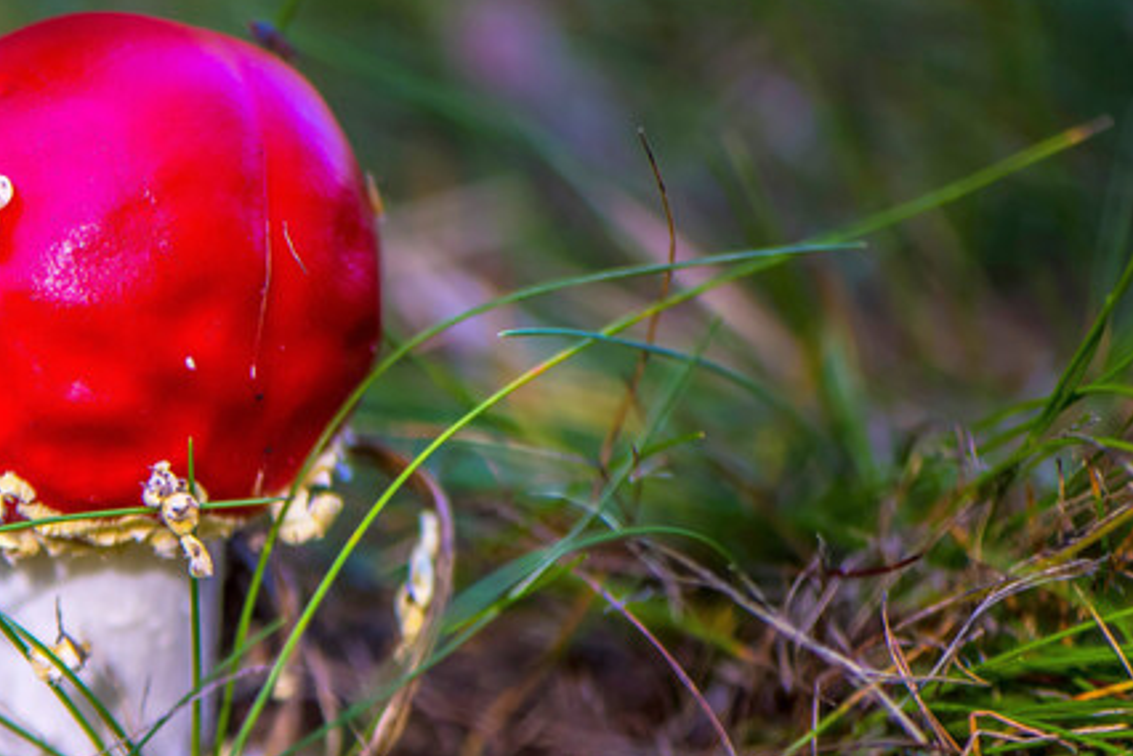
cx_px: 35
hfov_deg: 9.2
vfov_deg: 6.2
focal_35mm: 222
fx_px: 6986
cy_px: 379
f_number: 3.2
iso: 100
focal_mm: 105
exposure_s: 1/125
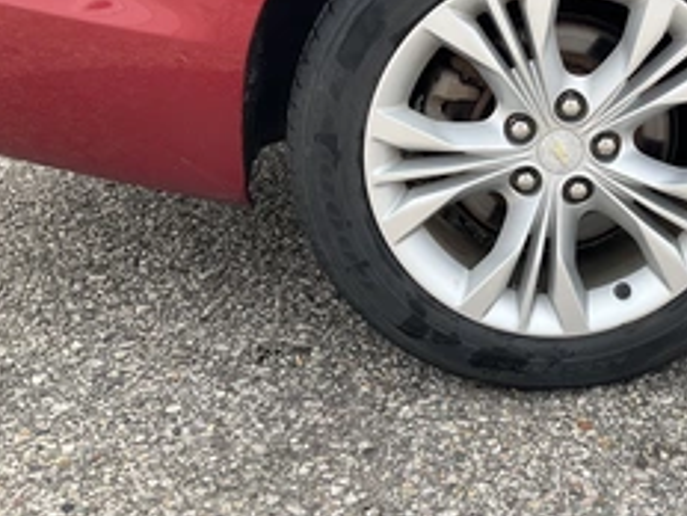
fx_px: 992
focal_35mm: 50
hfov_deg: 36.8
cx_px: 551
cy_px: 104
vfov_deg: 28.5
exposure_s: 1/551
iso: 25
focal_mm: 3
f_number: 1.8
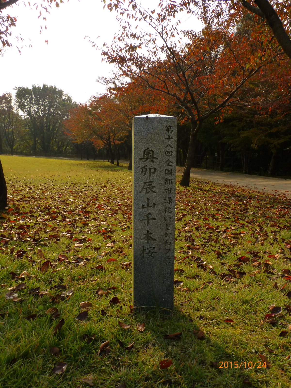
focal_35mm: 30
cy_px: 194
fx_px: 336
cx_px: 146
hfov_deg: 46.8
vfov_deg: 60.0
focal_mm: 5.4
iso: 160
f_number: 4
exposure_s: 1/800
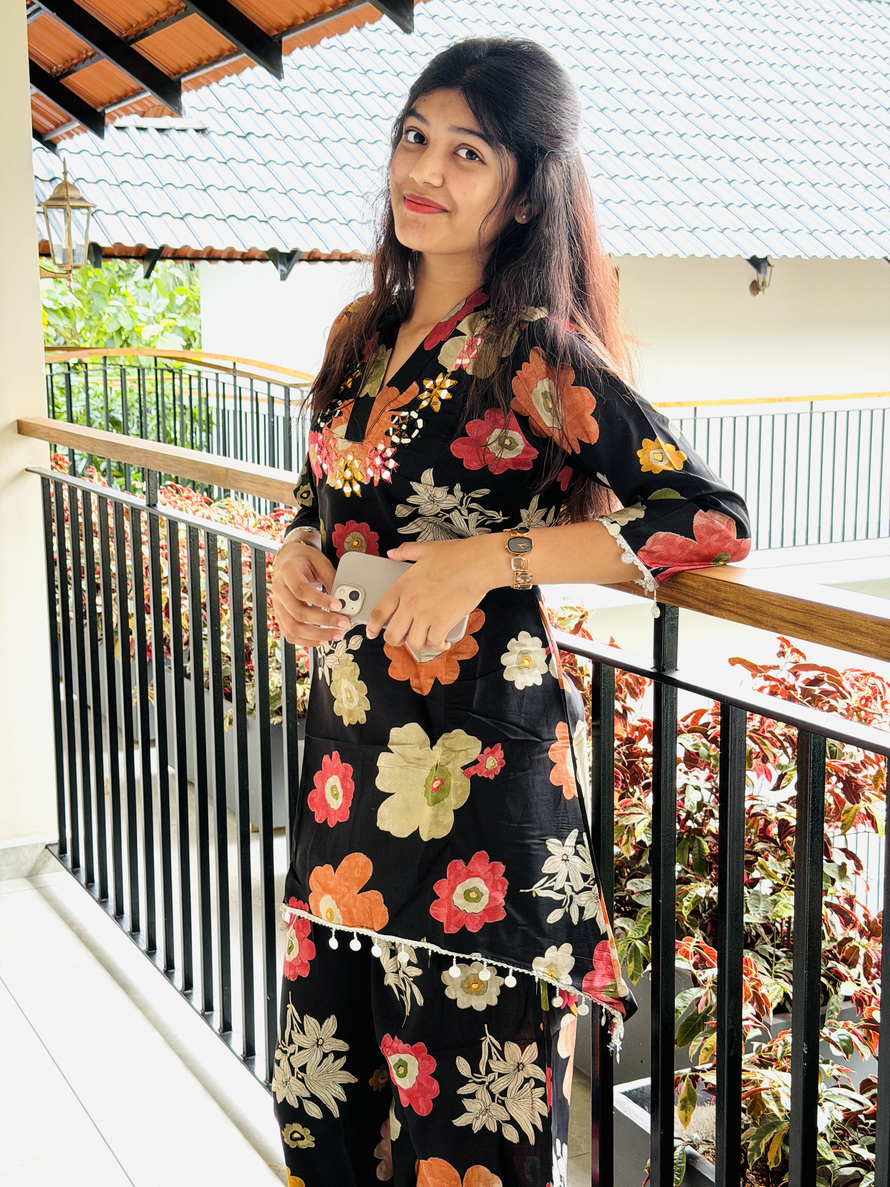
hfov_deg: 30.3
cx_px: 445
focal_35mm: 48
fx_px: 1645
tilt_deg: -10.4
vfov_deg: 39.7
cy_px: 594
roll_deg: -0.9
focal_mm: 6.76
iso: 64
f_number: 1.78
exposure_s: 1/227
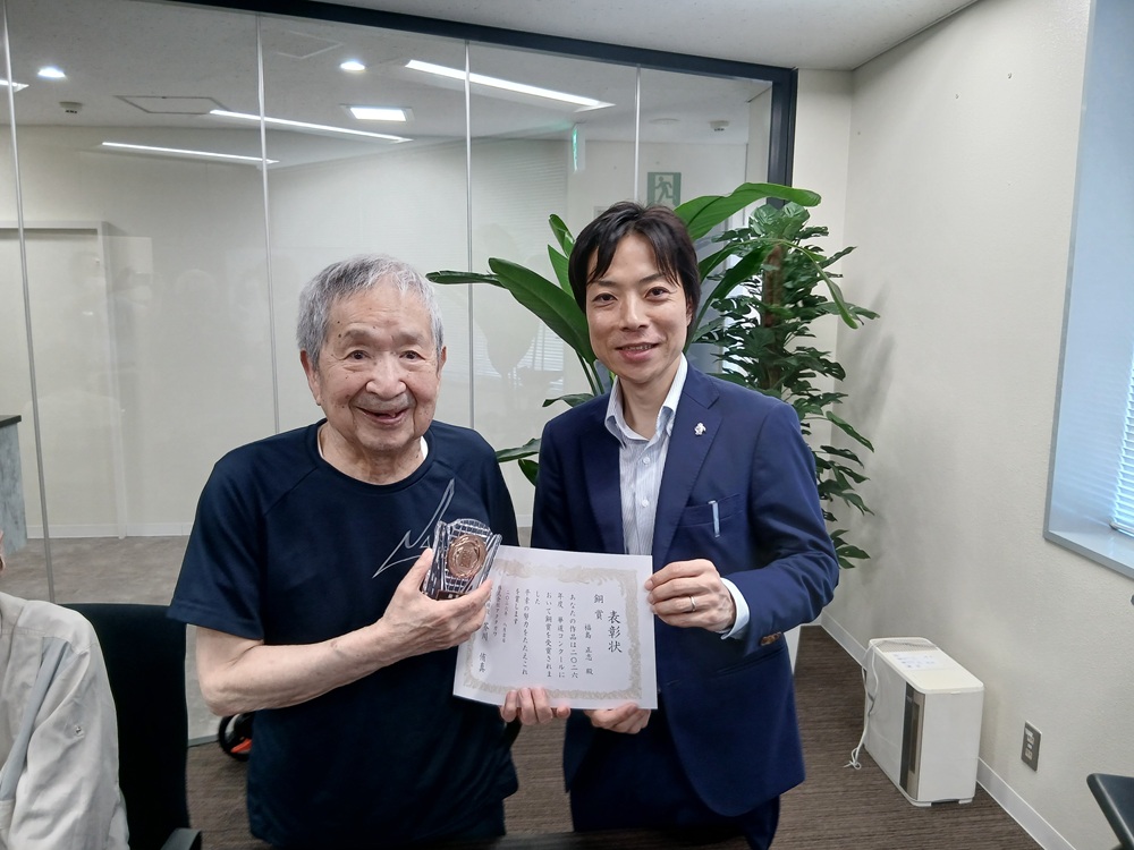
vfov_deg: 53.1
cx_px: 567
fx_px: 852
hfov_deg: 67.3
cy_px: 425
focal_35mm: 26
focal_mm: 3.86
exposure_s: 1/50
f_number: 1.8
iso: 125
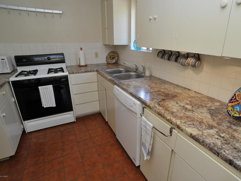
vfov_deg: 66.0
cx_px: 138
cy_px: 89
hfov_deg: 81.2
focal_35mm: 20
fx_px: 139
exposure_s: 1/30
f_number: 8
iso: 500
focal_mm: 18
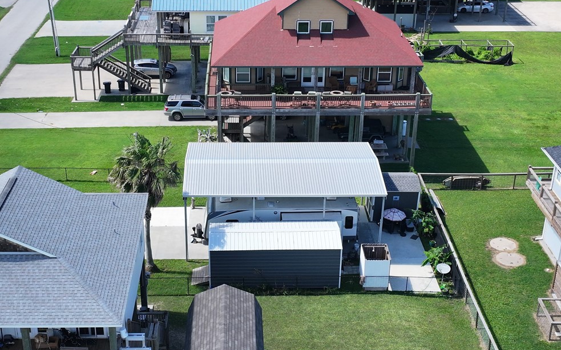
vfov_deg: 24.4
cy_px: 184
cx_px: 238
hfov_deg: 38.1
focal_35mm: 53
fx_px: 810
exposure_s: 1/1250
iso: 140
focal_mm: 12.29
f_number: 2.8
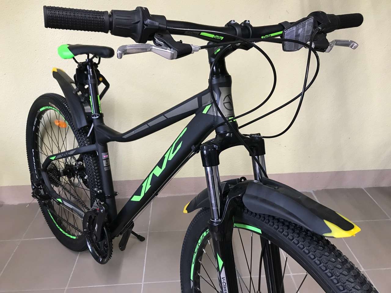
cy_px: 146
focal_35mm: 28
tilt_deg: -25.1
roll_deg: +1.2
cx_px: 196
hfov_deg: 63.4
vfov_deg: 49.7
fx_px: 316
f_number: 1.8
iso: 64
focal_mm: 3.99
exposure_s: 1/17
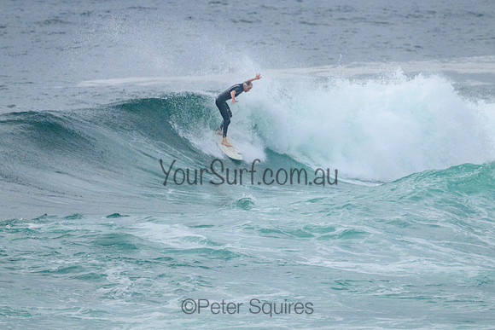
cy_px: 138
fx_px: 15124
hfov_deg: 1.9
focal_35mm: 1100
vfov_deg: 1.3
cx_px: 269
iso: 2500
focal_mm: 800
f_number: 11
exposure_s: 1/2000
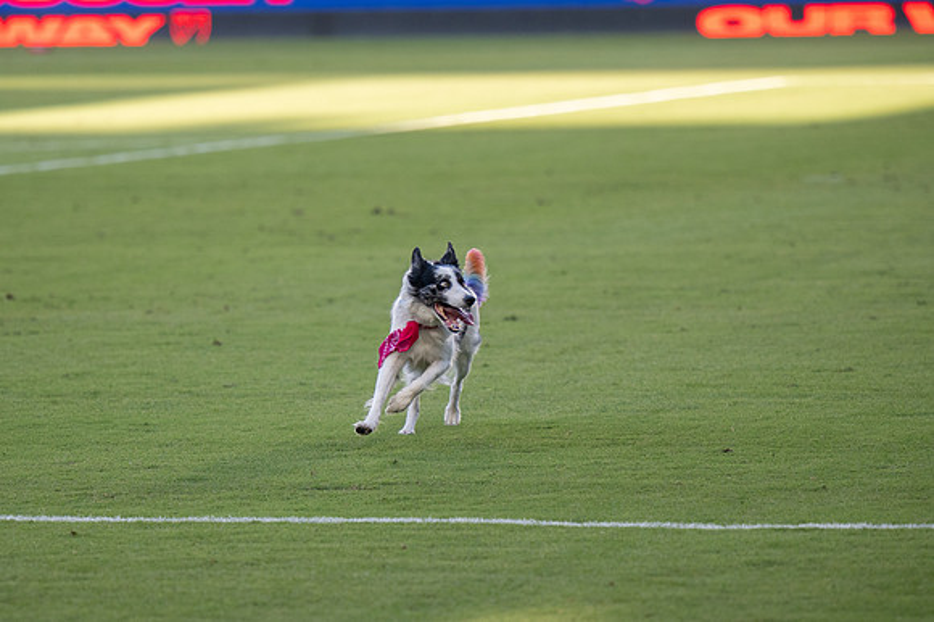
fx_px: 6719
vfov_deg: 5.3
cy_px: 328
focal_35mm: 259
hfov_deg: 8.0
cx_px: 403
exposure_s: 1/1000
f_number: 2.8
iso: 360
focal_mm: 140
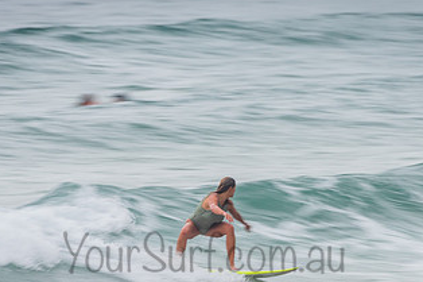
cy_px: 241
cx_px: 202
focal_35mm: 925
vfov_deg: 1.5
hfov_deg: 2.2
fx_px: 10863
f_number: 8
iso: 64
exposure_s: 1/30
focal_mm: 500
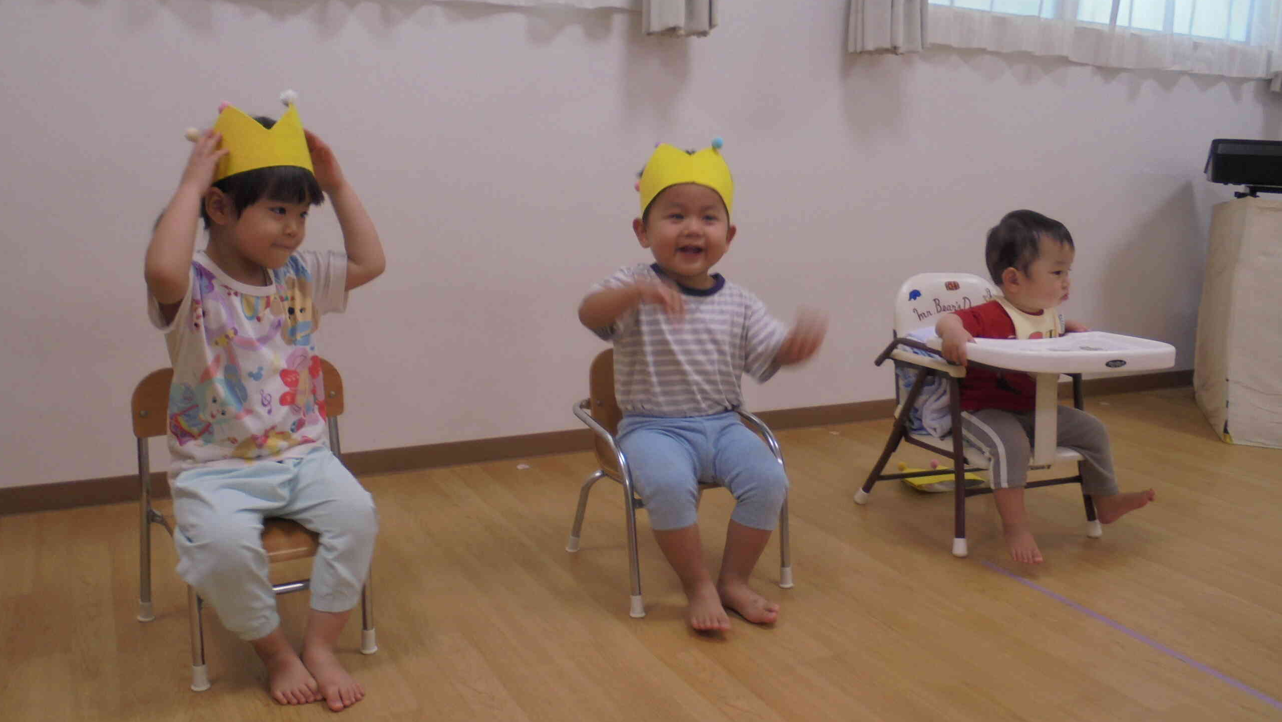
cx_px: 637
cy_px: 377
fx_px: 1088
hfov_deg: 61.0
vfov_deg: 36.7
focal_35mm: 32
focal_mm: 5.3
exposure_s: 1/30
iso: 100
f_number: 3.7
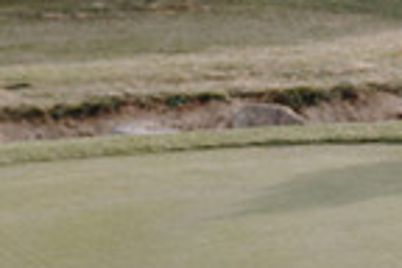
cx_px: 765
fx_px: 1485
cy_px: 163
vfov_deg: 10.3
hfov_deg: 13.5
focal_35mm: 133
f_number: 5
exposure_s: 1/160
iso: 160
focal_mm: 33
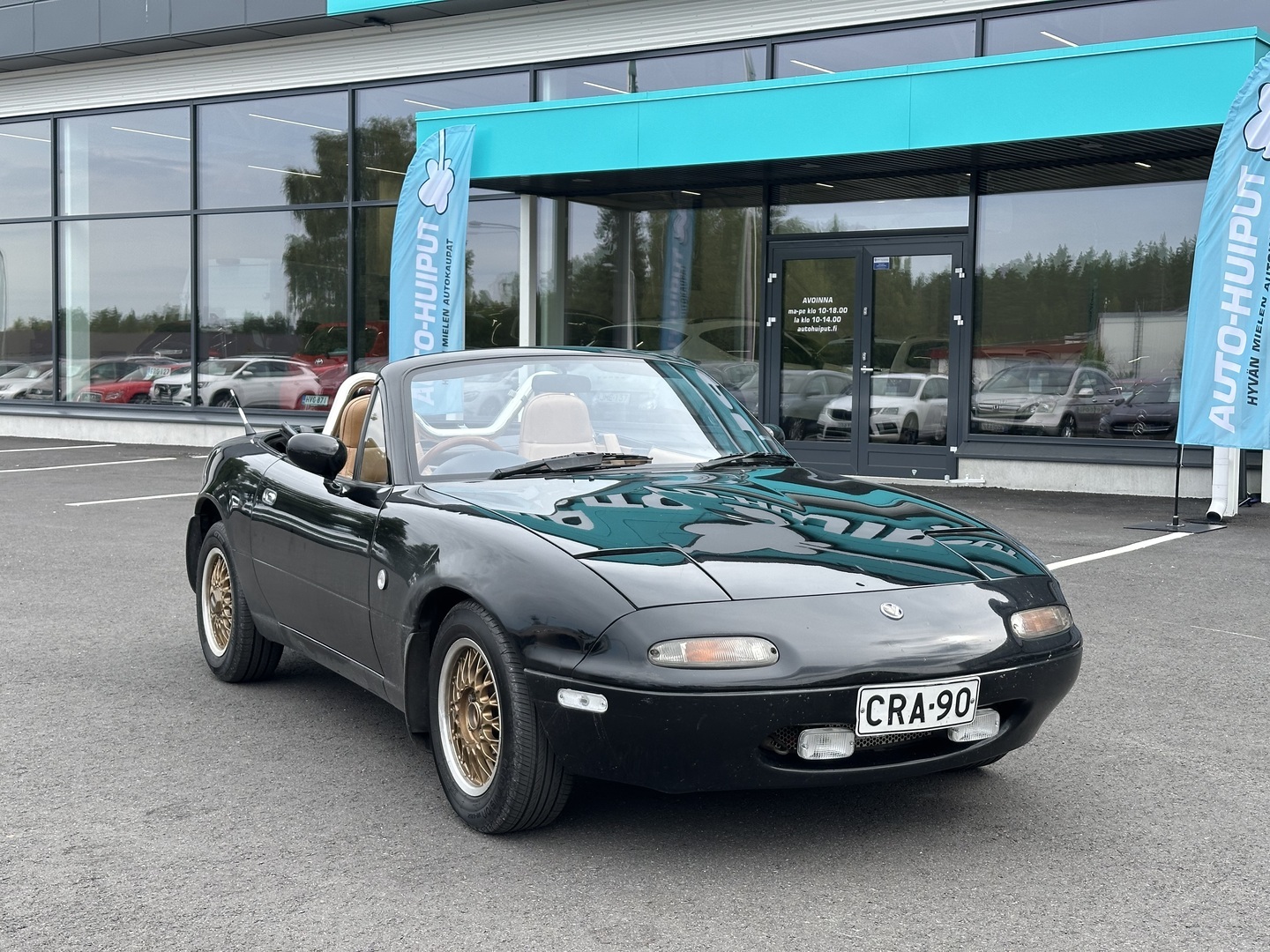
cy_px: 476
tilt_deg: -3.3
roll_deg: -0.8
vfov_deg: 30.3
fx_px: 1761
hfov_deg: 39.7
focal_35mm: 48
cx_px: 635
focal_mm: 6.86
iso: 64
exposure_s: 1/843
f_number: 1.78
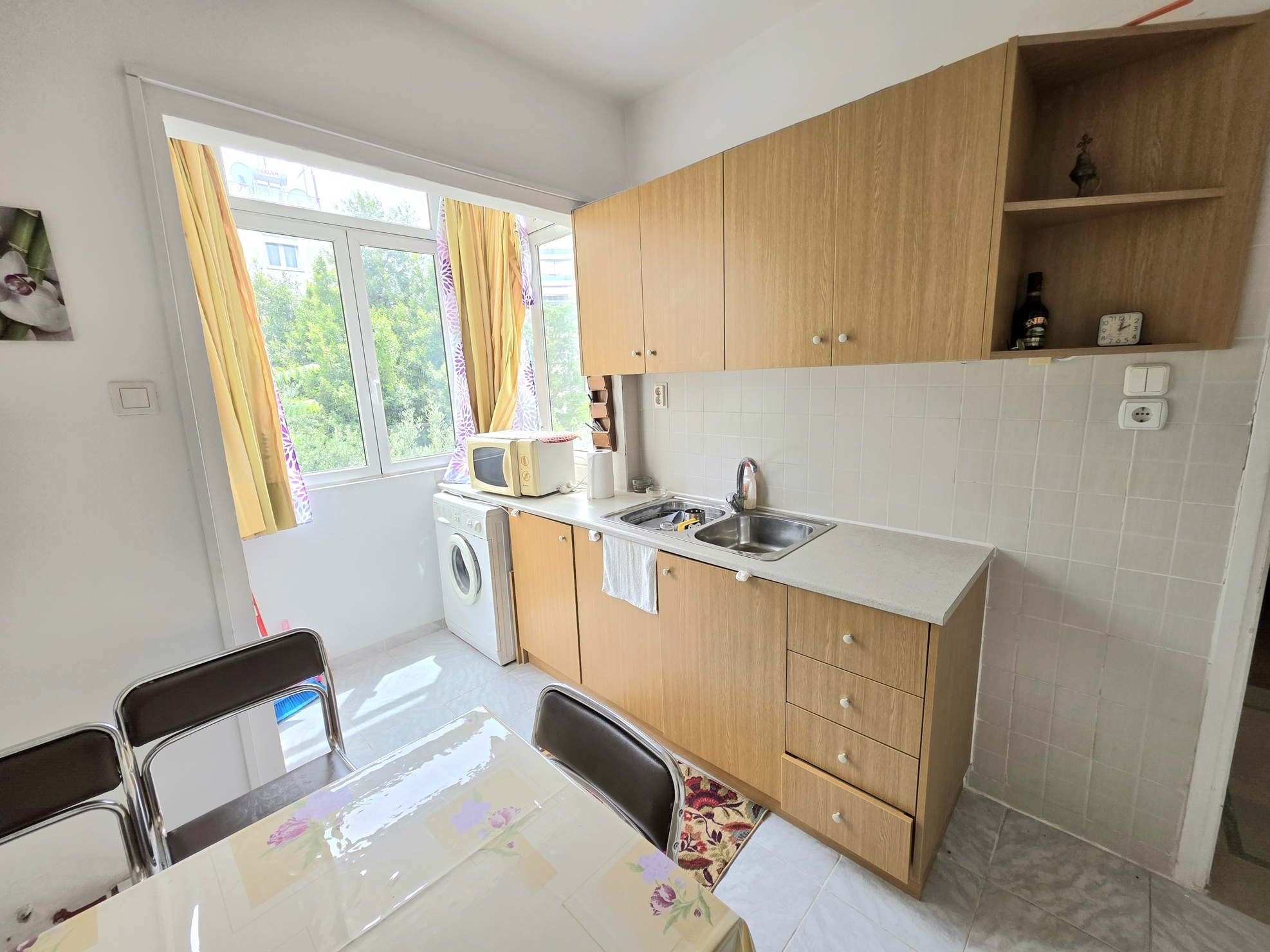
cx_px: 635
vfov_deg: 89.9
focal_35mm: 13
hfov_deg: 106.2
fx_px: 477
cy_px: 476
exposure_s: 1/101
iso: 20
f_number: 1.9
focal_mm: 2.2
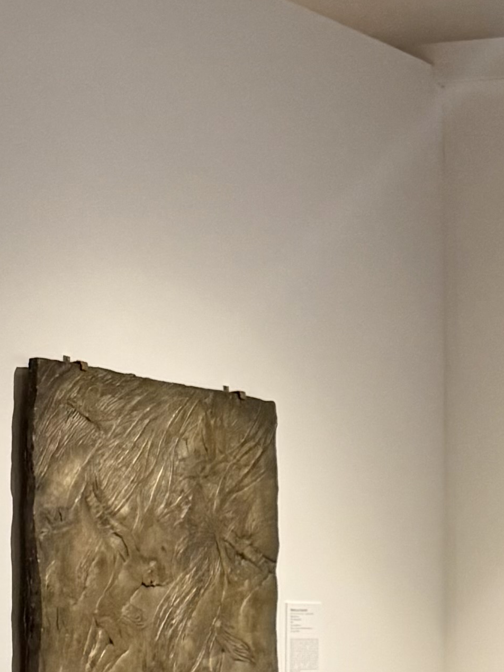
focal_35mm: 108
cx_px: 877
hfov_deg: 12.6
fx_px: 2096
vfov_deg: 17.8
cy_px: 679
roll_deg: -1.7
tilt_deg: -1.3
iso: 320
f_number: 1.78
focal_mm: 6.76
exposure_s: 1/50
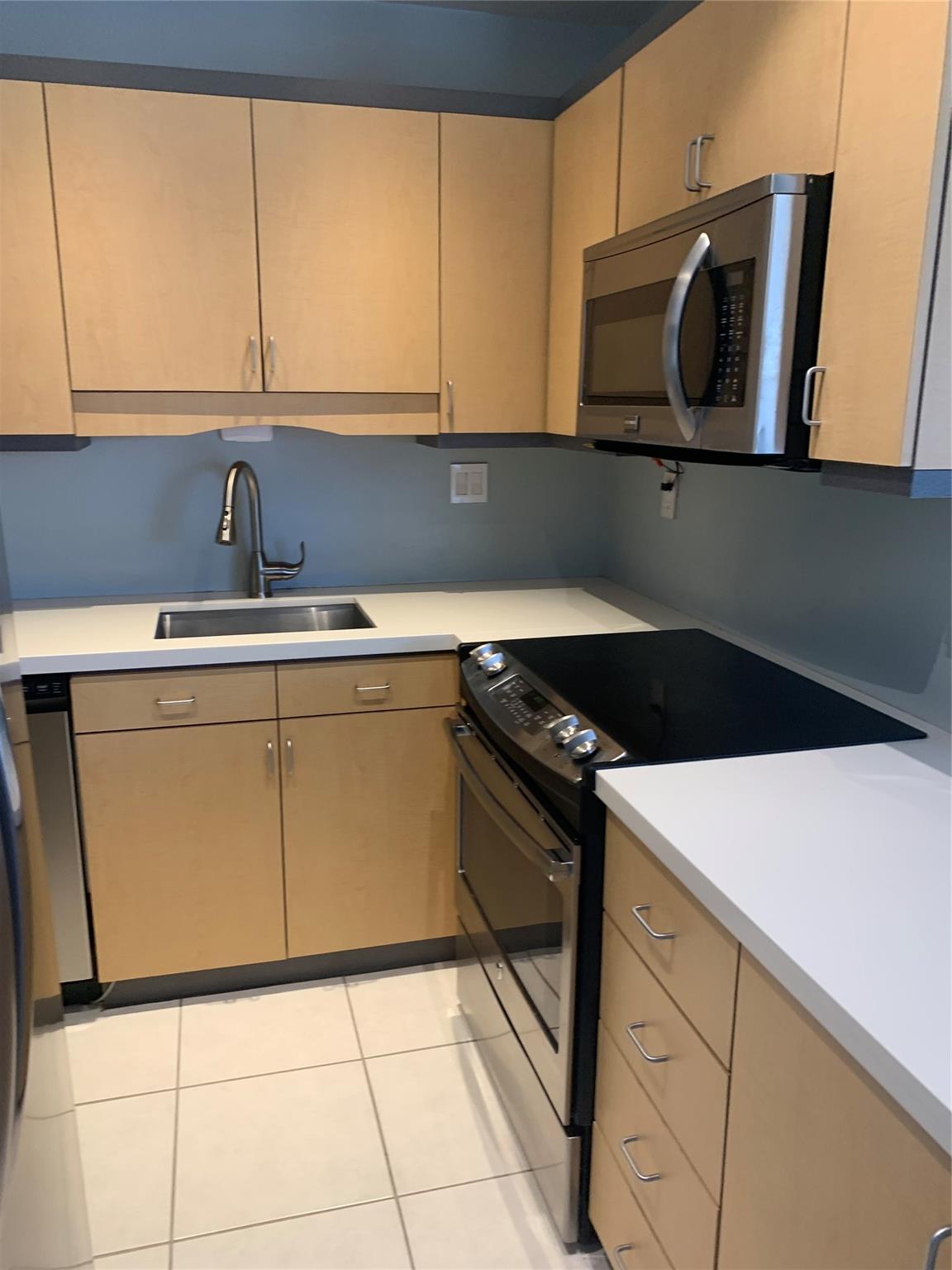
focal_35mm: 26
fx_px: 953
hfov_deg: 53.1
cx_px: 476
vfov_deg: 67.3
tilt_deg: -14.1
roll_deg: -0.9
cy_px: 635
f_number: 1.8
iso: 100
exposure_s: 1/60
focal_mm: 4.25
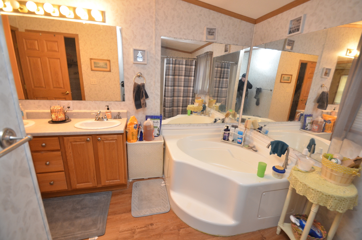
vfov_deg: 77.1
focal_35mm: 15
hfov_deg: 100.5
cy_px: 120
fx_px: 151
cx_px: 181
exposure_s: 1/60
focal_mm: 10
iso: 800
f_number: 4
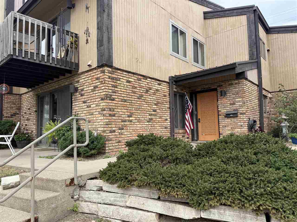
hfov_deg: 71.6
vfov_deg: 56.8
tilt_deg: +3.7
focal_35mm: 24
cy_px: 111
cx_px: 148
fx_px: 206
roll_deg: +2.1
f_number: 1.78
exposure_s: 1/1314
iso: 80
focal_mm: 6.76
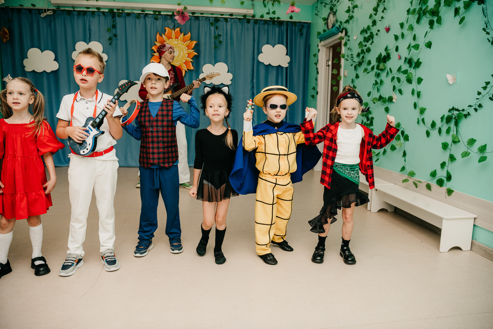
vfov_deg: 47.9
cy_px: 164
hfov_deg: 67.4
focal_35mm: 27
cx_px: 246
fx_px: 370
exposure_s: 1/160
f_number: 4
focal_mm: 27
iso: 160
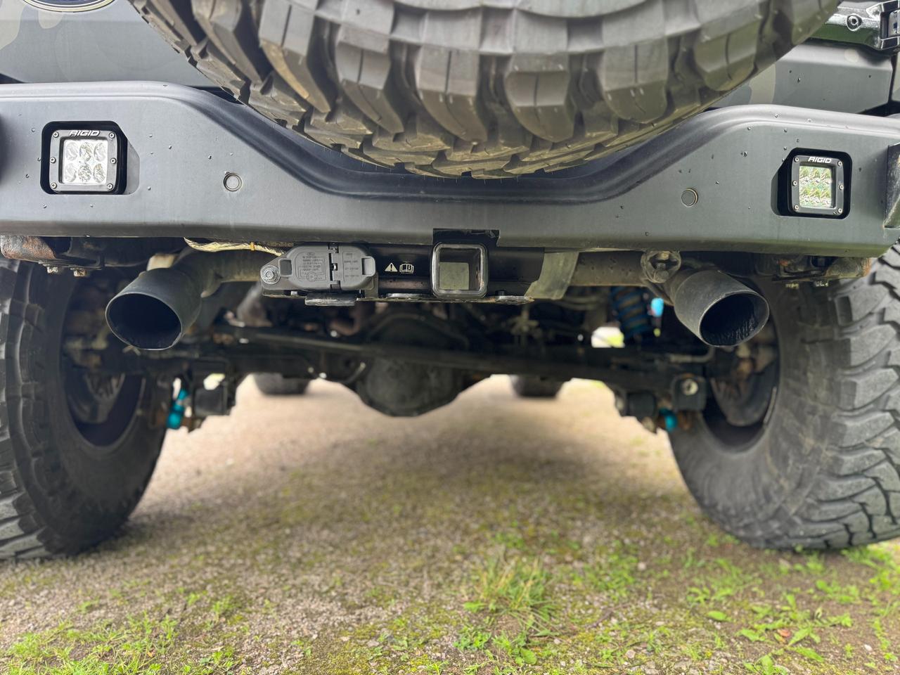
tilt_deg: -4.1
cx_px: 450
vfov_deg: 56.8
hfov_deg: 71.6
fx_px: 624
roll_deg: -0.4
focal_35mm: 24
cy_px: 338
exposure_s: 1/121
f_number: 1.78
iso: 80
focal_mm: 6.76
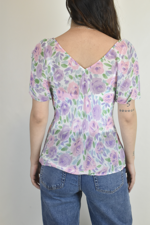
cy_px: 112
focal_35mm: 60
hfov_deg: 22.6
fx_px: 375
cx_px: 75
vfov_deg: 33.4
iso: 1600
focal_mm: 40
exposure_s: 1/40
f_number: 18
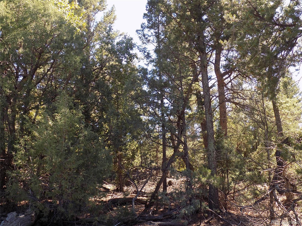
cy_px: 113
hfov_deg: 60.0
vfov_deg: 46.8
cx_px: 151
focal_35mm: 30
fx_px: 262
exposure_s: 1/125
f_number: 3.3
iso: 80
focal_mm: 5.3
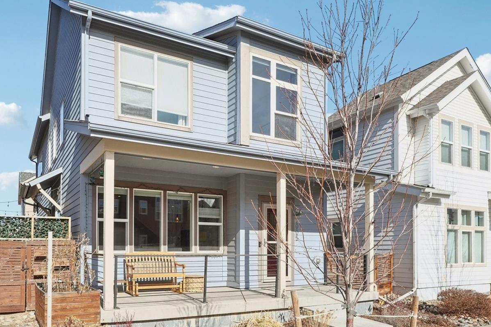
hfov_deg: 71.6
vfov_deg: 52.0
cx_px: 197
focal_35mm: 25
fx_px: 335
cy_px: 169
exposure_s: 1/640
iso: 800
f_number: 8
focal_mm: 12.3
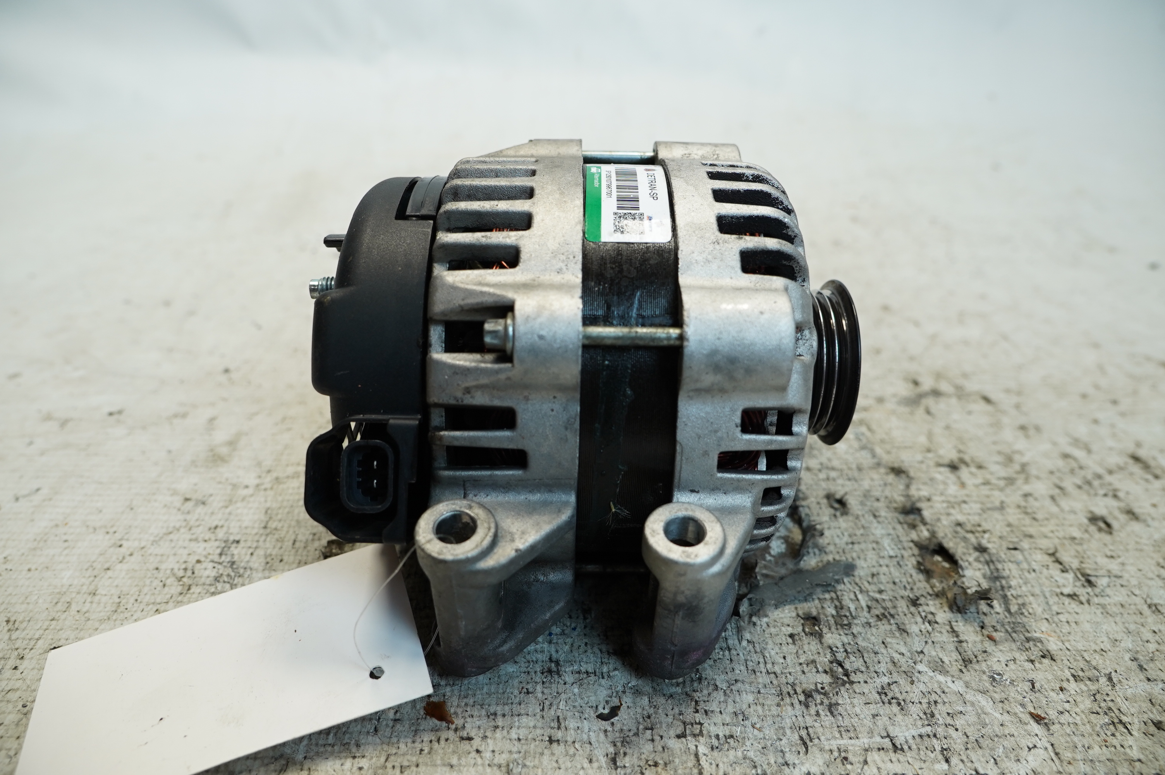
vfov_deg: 53.0
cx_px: 582
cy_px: 388
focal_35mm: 24
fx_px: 776
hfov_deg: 73.8
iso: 500
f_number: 4
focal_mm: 16
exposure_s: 1/160
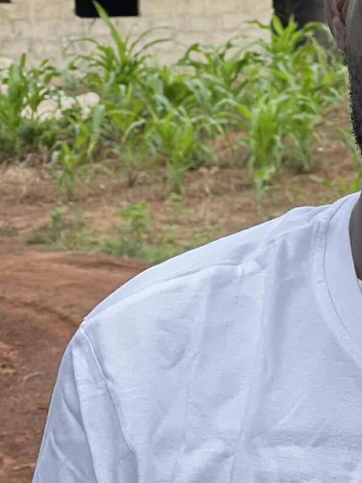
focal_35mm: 243
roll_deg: +1.2
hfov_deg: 6.1
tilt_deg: -7.7
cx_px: 455
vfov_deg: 8.1
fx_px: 3389
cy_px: 286
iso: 25
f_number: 2.8
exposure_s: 1/243
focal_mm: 9
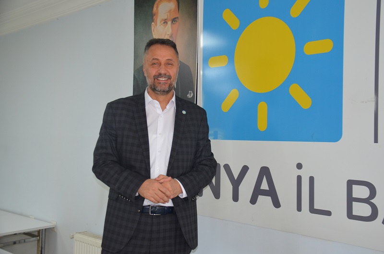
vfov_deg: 29.7
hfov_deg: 43.7
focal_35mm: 45
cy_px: 127
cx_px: 192
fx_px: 479
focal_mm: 30
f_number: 4.2
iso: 720
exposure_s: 1/60
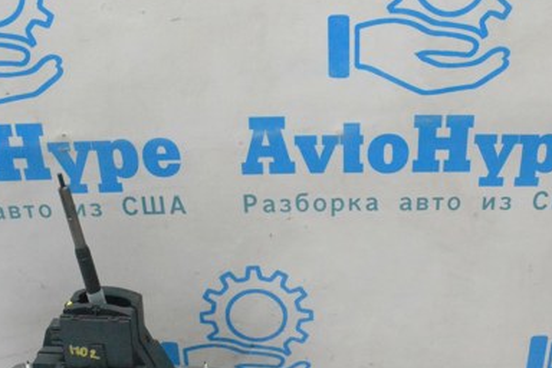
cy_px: 286
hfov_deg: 43.4
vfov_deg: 29.3
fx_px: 690
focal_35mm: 45
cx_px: 326
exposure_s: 1/160
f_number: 10
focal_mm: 18
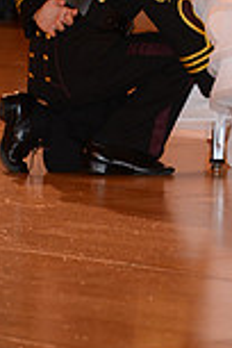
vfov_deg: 2.7
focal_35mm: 756
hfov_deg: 1.8
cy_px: -111
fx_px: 7307
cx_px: 310
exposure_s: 1/250
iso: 1000
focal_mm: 200
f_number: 5.6
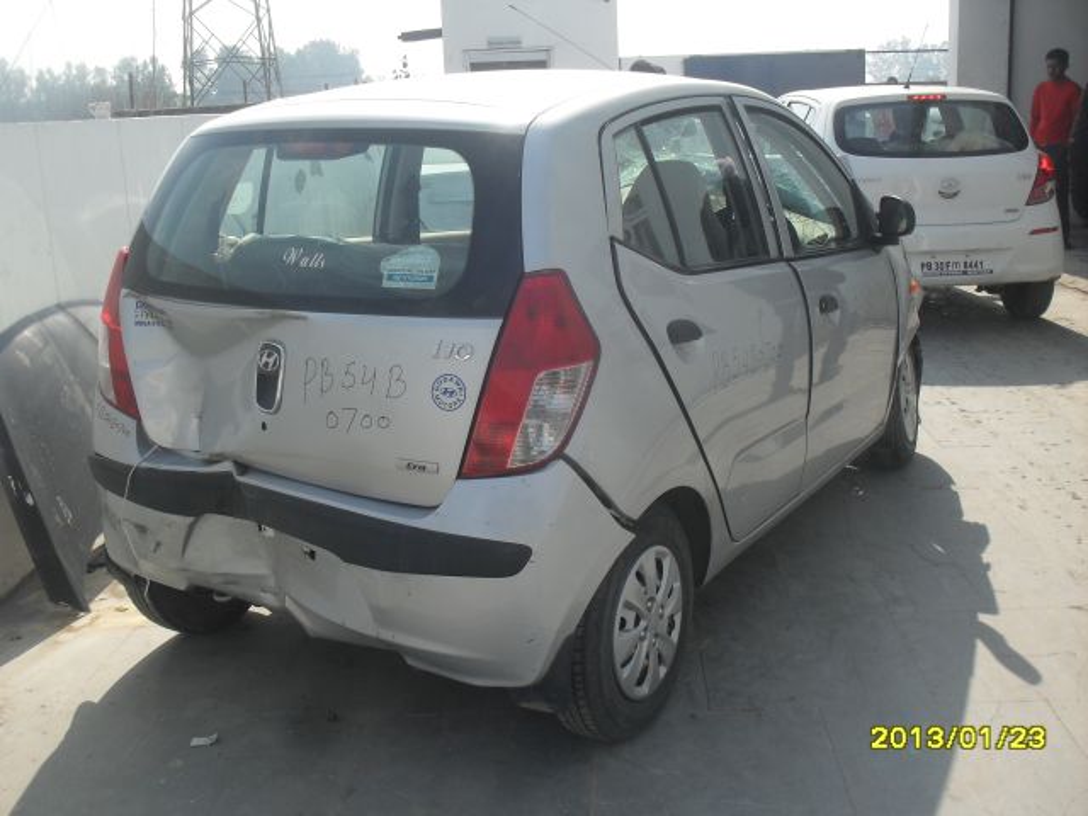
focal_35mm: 38
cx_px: 544
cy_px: 408
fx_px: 1194
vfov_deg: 37.7
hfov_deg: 49.0
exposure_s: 1/125
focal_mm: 6.3
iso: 80
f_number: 8.3
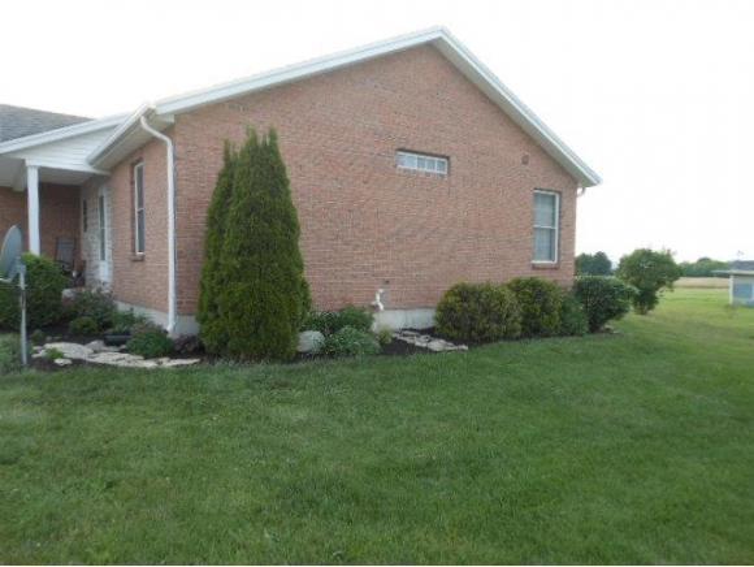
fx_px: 545
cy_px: 284
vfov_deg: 54.9
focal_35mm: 25
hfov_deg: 69.3
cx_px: 377
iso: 80
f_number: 3.2
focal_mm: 4.5
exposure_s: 1/100
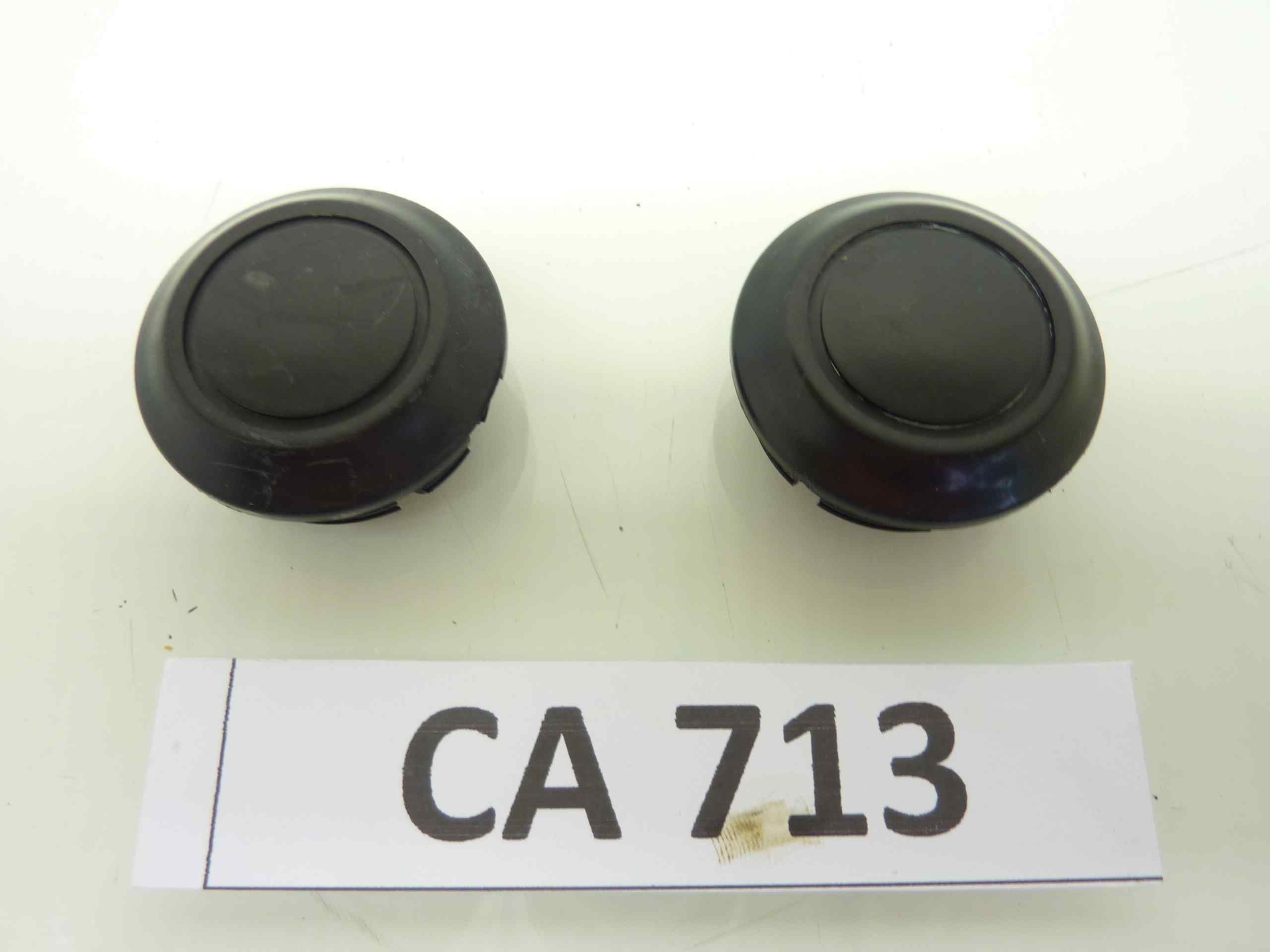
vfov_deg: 51.4
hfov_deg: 65.3
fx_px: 991
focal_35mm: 27
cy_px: 476
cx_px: 635
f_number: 3.3
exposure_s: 1/15
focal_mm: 4.1
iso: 80
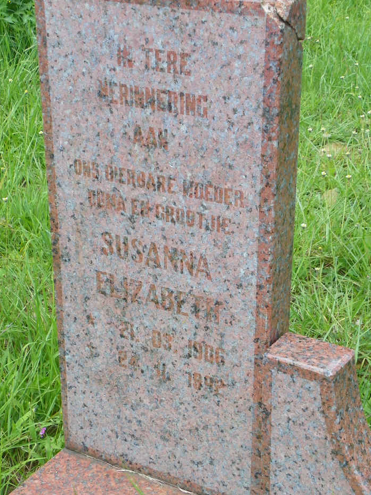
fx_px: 1072
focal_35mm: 75
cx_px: 197
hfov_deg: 19.6
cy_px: 299
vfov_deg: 25.9
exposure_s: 1/160
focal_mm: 10.3
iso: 64
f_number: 3.5
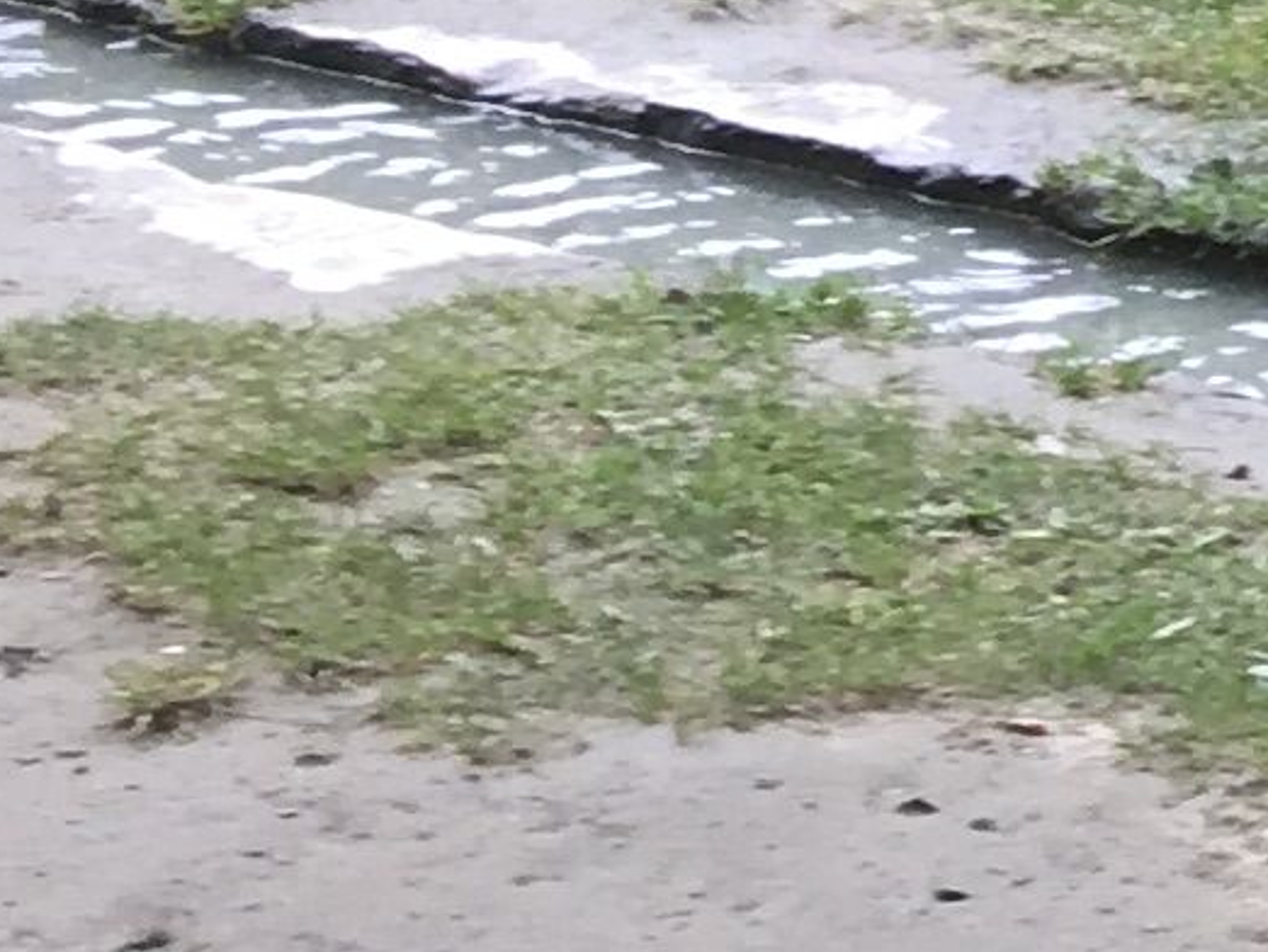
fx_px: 8209
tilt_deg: -7.9
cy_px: -1785
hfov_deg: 7.3
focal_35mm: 224
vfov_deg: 6.2
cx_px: 4419
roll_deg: -4.3
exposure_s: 1/116
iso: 25
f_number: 2.2
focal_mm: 4.15
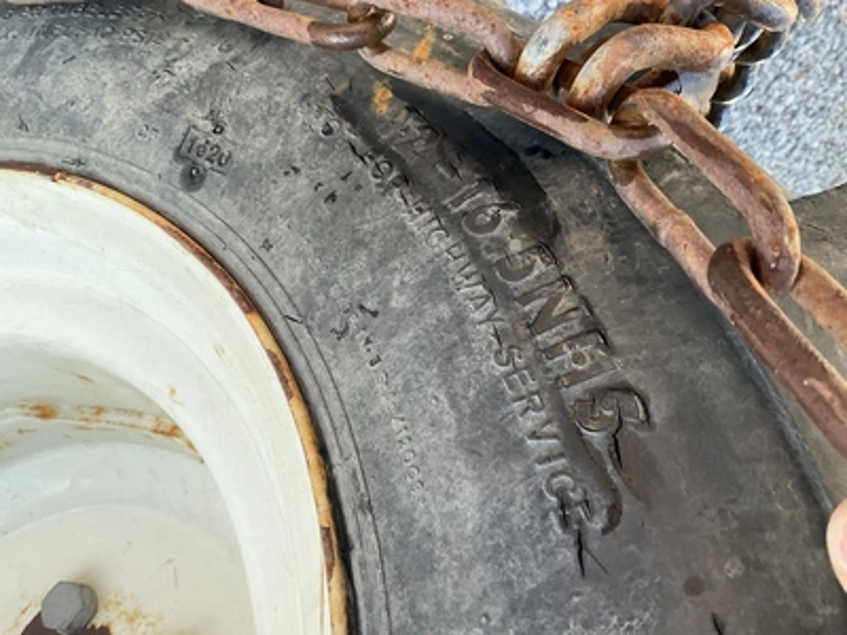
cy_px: 318
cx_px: 424
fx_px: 710
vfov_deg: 48.2
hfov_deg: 61.7
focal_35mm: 29
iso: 32
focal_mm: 3
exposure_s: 1/122
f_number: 1.8
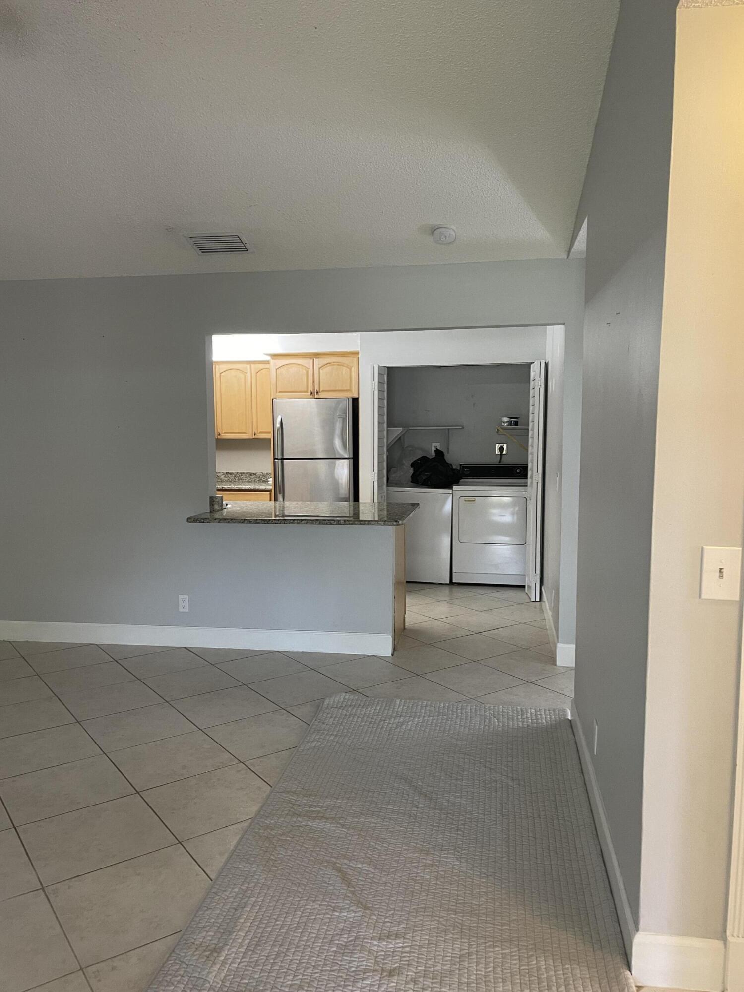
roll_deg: +0.8
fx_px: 745
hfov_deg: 53.1
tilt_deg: -4.6
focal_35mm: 26
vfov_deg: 67.3
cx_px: 372
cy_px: 496
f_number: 1.6
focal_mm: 4.2
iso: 160
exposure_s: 1/60
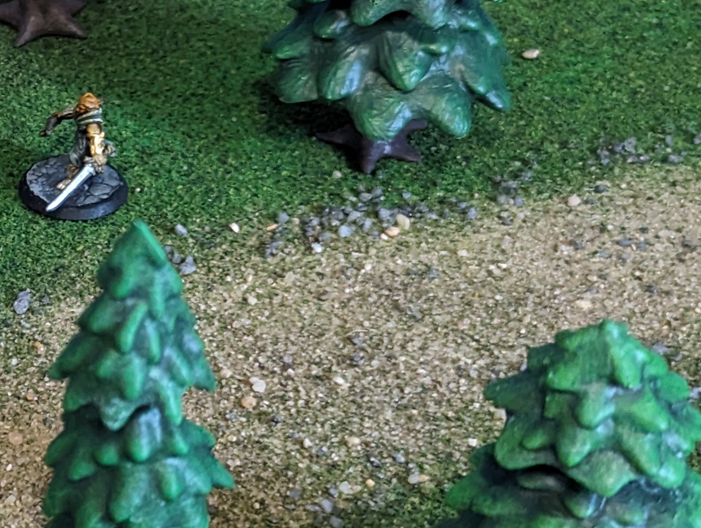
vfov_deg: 9.8
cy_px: 288
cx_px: -311
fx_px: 3083
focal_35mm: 152
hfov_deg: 12.4
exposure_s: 1/24
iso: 341
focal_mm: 6.81
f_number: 1.85
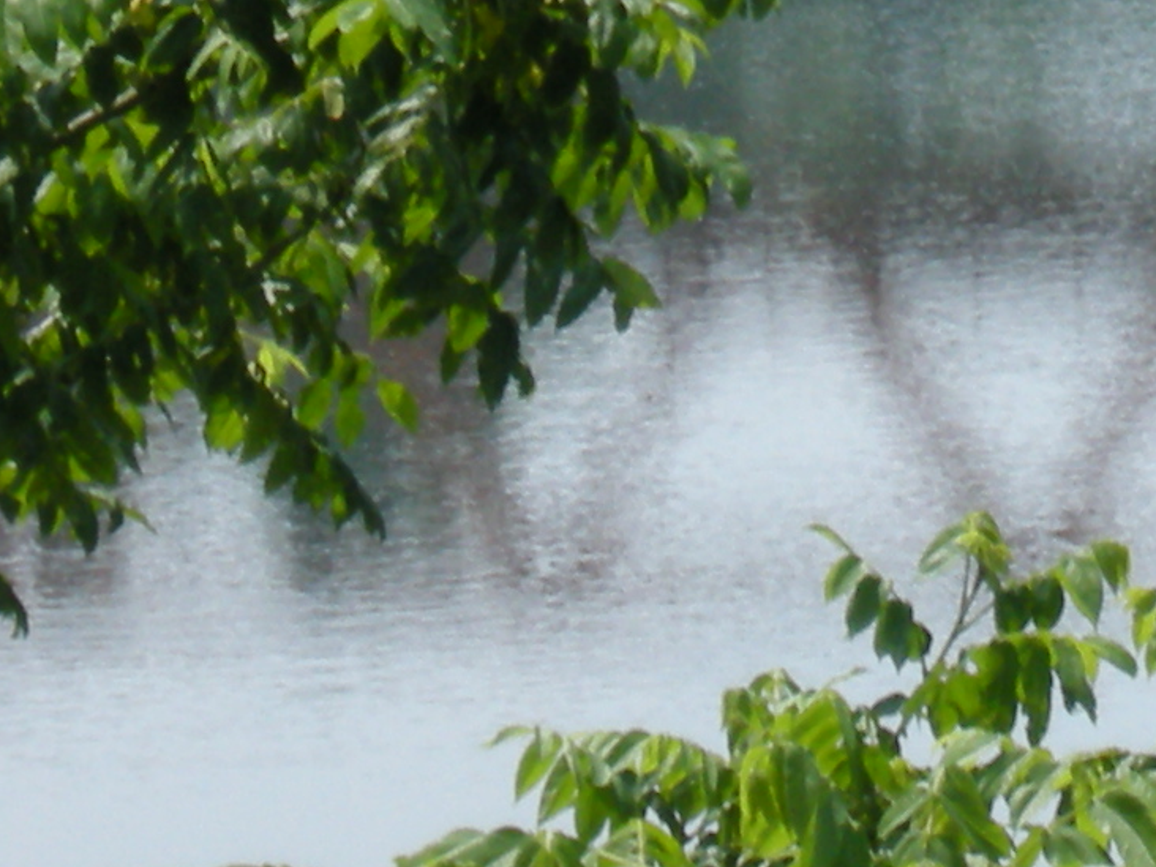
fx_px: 22441
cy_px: -979
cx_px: 1769
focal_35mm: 672
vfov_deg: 2.2
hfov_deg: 2.9
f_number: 6.5
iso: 64
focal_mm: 26.3
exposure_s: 1/179
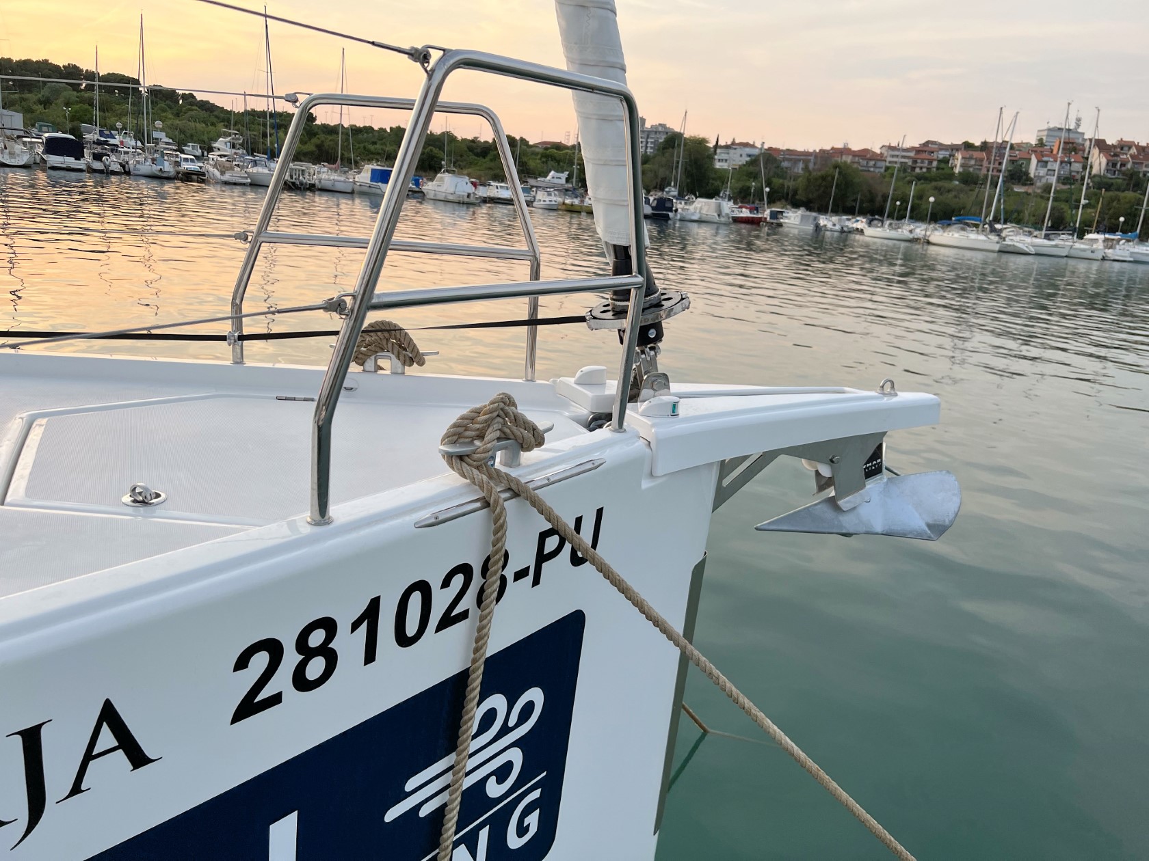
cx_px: 574
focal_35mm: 26
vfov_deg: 53.1
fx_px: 863
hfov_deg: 67.3
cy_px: 430
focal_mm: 5.7
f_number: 1.5
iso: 50
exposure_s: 1/567
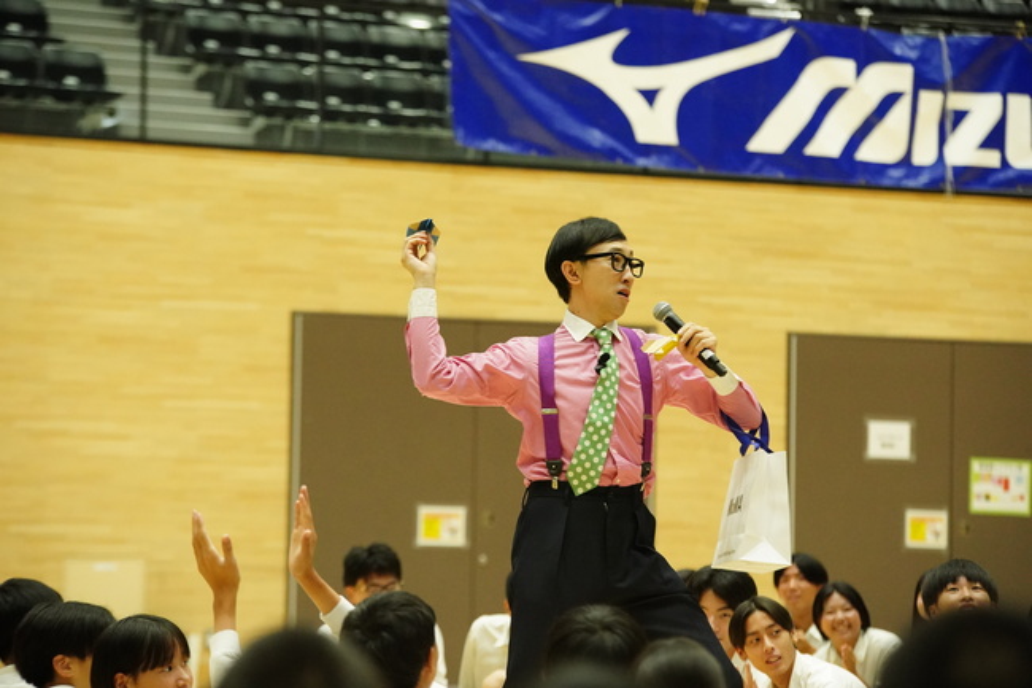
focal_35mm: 150
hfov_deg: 13.7
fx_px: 4299
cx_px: 516
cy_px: 344
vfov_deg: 9.1
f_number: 4
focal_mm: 150
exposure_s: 1/400
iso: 10000
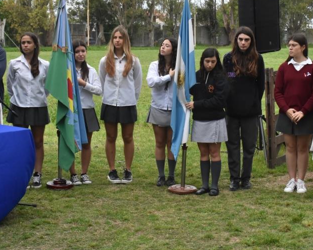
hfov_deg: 23.5
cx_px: 205
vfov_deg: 19.0
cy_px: 99
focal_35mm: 81
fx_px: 748
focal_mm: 35
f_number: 14
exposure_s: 1/800
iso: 1600
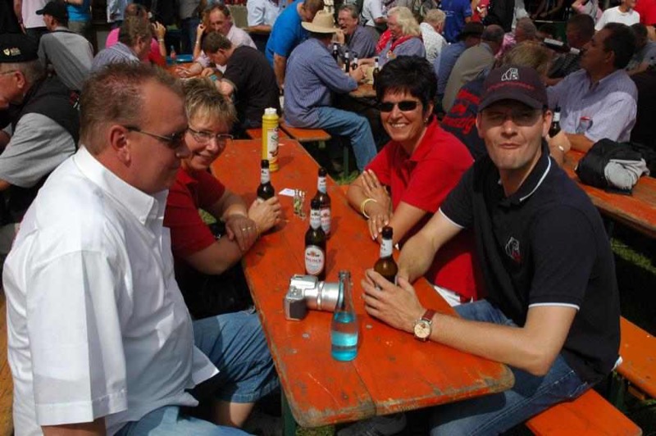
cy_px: 218
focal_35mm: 33
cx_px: 328
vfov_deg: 39.9
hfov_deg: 57.3
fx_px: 601
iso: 400
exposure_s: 1/500
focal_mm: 22
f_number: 11
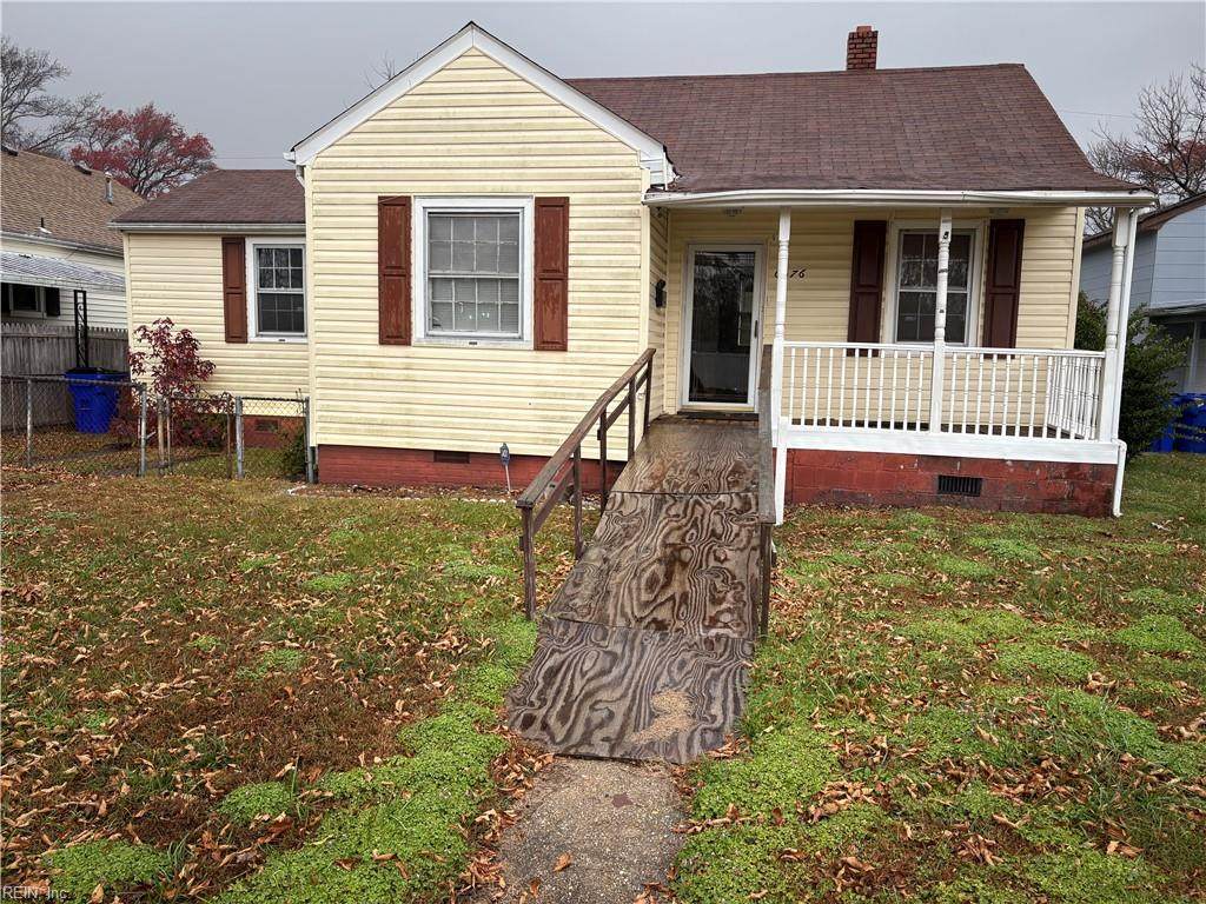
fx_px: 906
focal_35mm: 26
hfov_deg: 67.3
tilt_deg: -6.1
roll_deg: -1.0
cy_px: 452
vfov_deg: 53.1
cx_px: 603
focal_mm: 5.96
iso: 80
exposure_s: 1/122
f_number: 1.6
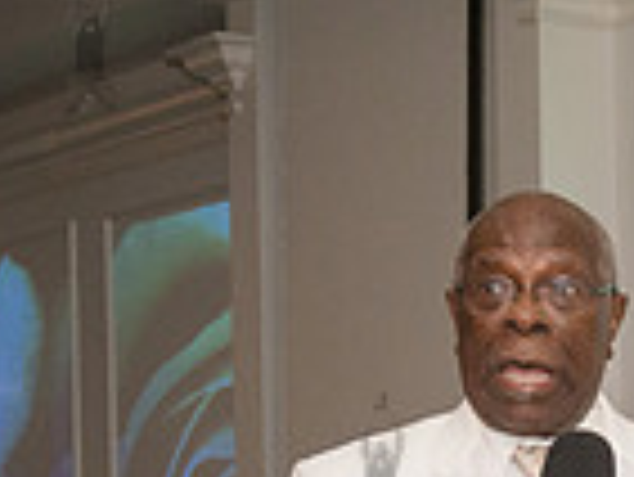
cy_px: 686
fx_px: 2896
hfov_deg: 11.9
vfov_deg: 9.2
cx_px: 958
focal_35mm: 158
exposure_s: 1/400
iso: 2500
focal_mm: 40
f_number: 4
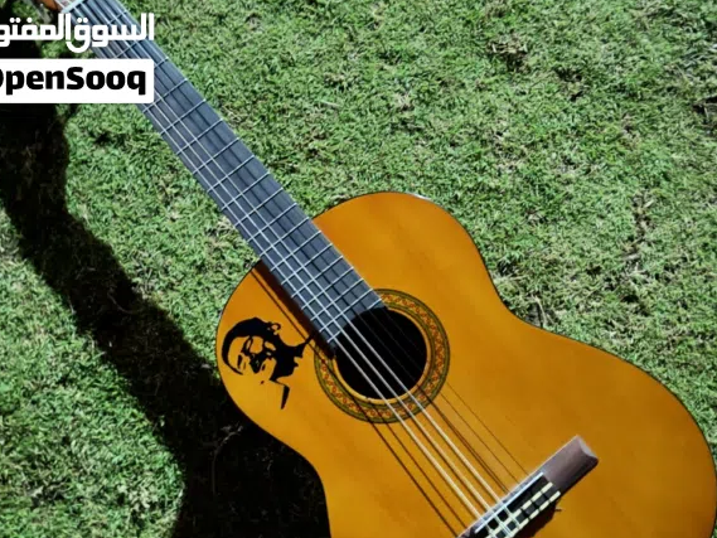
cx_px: 344
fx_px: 559
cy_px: 285
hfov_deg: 65.3
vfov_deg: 51.3
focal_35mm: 27
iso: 800
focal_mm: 6.76
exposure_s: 1/3
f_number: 1.78
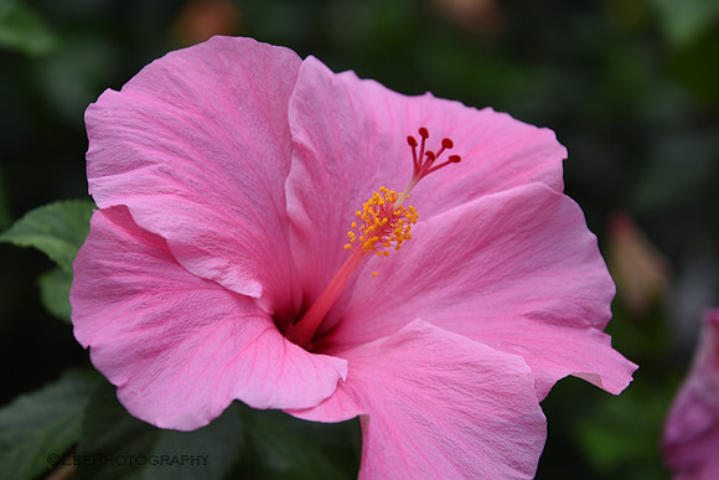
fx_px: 2996
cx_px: 360
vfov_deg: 9.2
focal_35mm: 150
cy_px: 240
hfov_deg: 13.7
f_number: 5.6
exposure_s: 1/125
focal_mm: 100
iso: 100
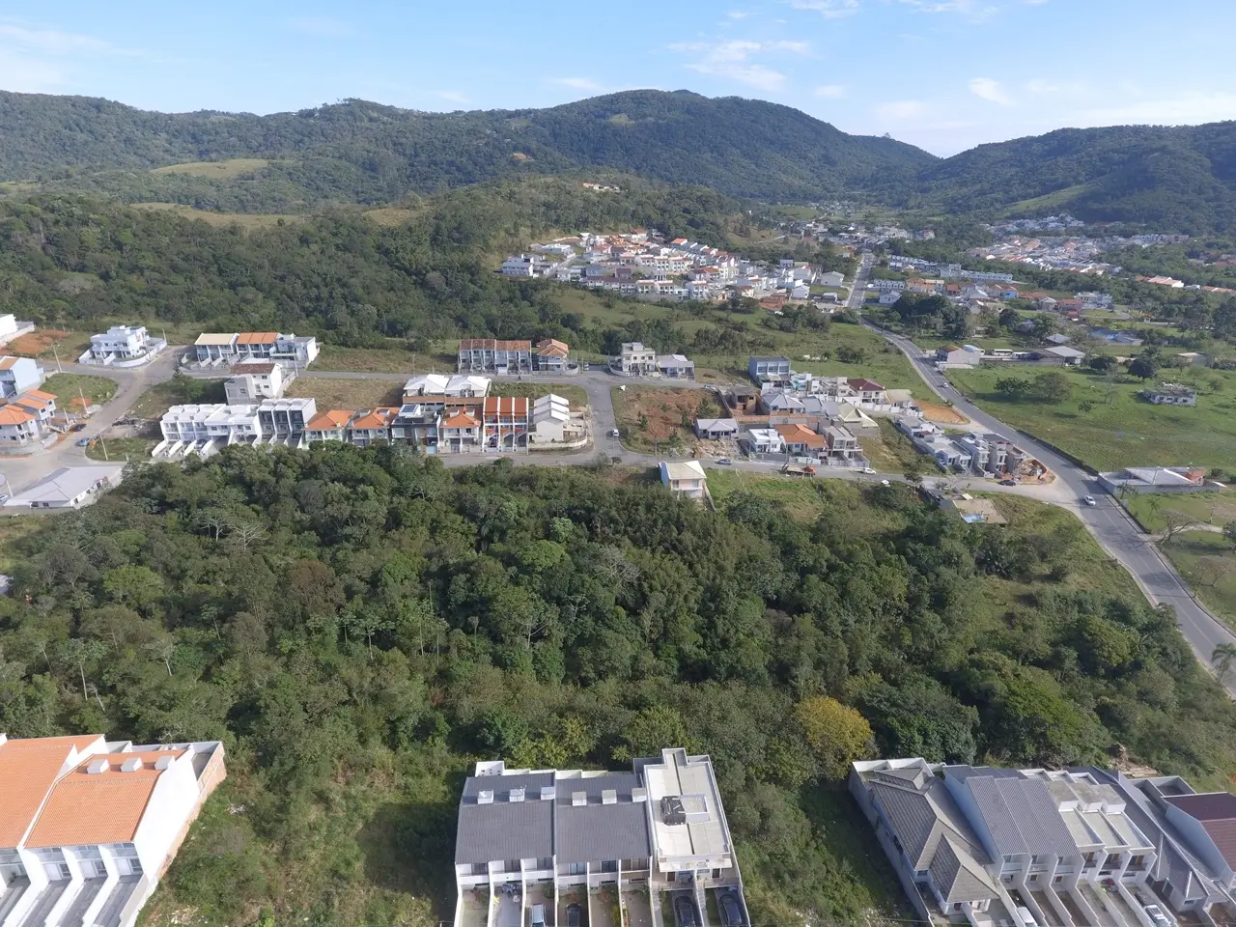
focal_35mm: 20
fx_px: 714
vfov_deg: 66.0
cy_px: 464
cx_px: 618
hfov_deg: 81.7
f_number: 2.8
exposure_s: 1/561
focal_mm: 3.61
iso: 100
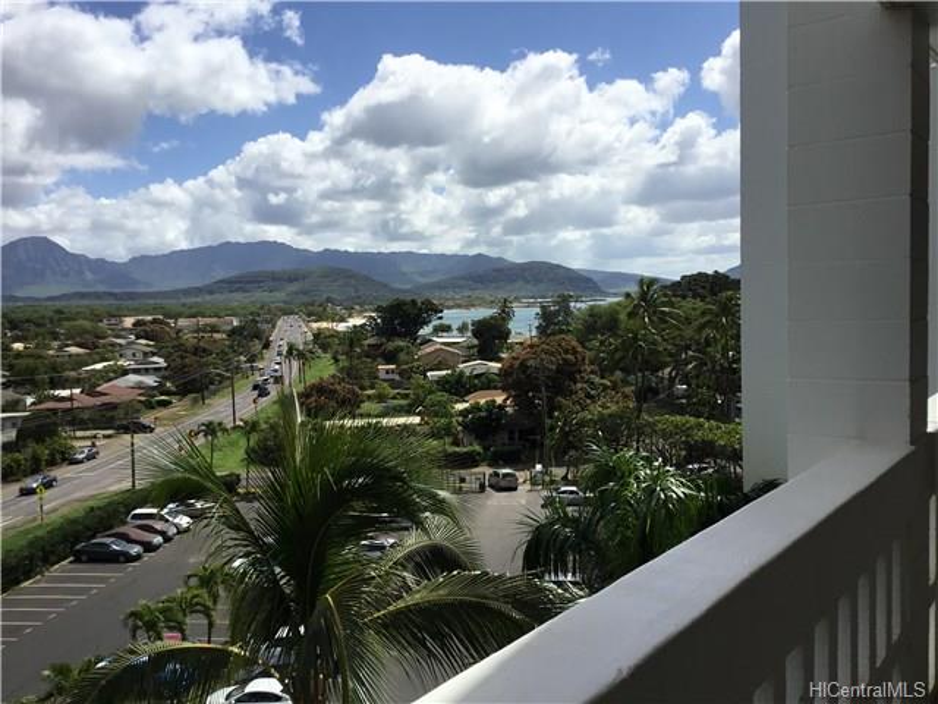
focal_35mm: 31
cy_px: 352
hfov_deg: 58.4
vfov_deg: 45.4
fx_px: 840
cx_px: 469
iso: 25
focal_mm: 3.3
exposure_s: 1/2551
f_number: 2.4
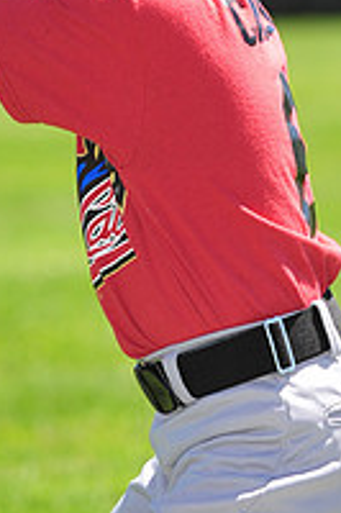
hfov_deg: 3.2
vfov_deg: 4.7
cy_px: -136
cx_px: 92
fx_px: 6191
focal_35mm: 435
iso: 200
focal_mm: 150
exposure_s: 1/640
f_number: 4.5
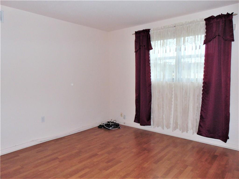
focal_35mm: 25
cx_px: 120
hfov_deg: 69.4
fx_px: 173
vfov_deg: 54.9
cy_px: 90
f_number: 3
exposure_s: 1/30
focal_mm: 4.5
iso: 200
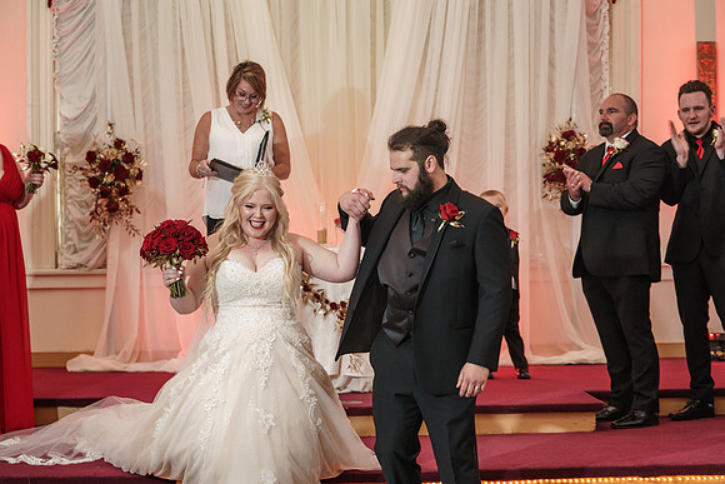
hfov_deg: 24.0
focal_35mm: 85
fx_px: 1707
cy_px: 242
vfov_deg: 16.1
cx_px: 362
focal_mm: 84
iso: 2000
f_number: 4
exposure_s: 1/100
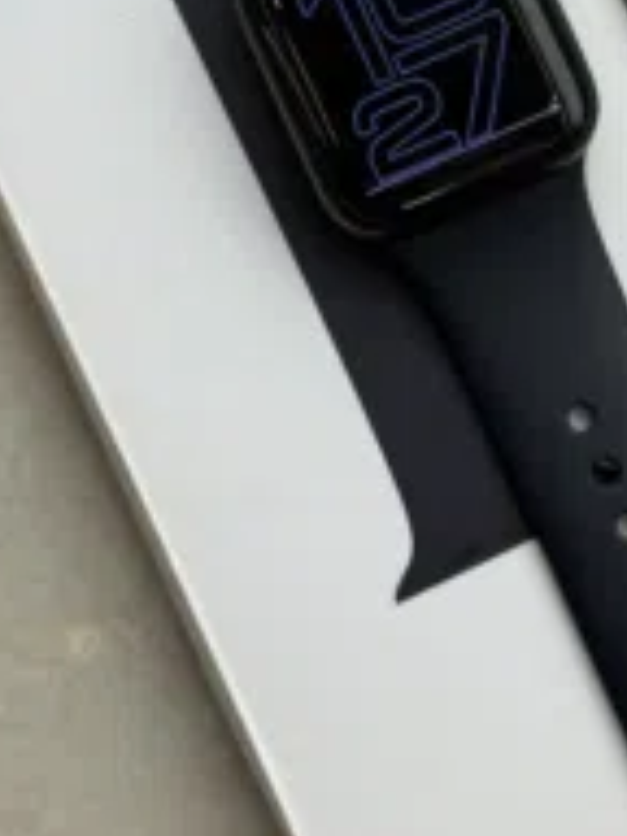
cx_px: 475
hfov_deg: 14.7
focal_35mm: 100
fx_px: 2415
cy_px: 131
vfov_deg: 19.4
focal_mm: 6.76
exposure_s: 1/210
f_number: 1.78
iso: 50
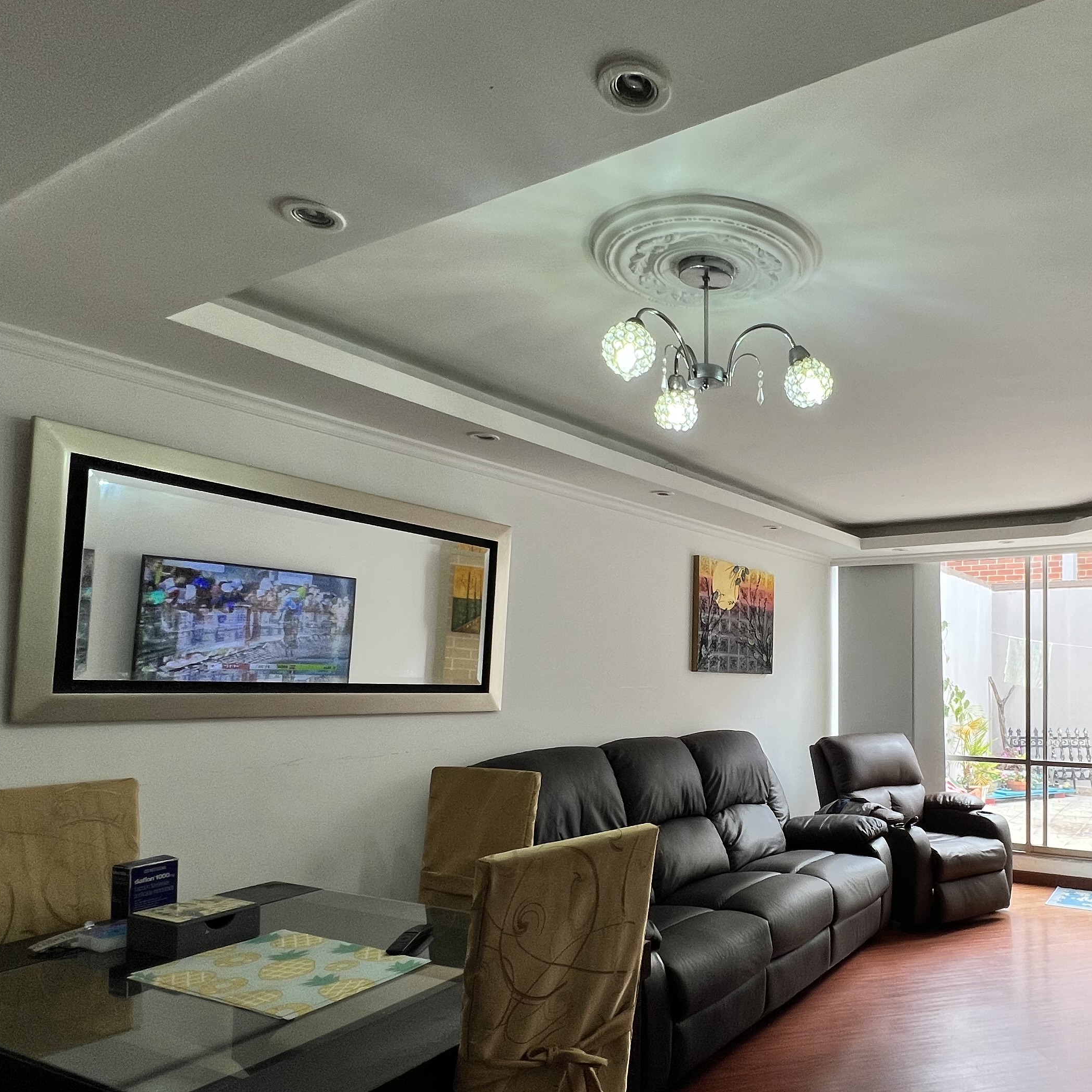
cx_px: 789
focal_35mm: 22
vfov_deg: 68.9
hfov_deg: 66.2
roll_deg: -0.3
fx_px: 785
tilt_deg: +0.5
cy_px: 657
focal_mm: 1.57
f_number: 1.8
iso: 32
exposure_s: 1/120
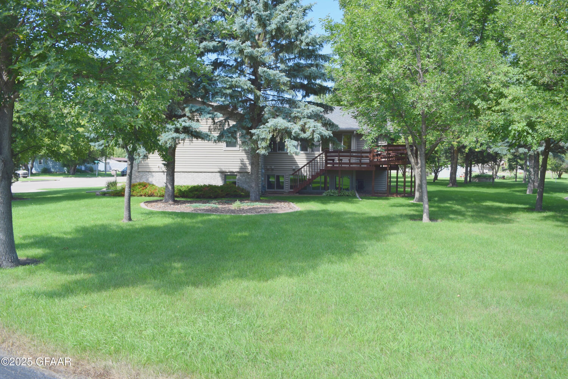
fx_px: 426
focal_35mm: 27
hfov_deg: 67.4
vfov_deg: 47.9
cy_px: 190
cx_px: 284
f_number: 5.6
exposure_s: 1/200
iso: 100
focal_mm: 18
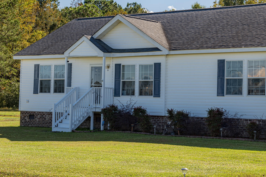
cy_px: 75
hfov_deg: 22.9
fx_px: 650
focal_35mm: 88
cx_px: 202
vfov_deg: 15.5
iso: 100
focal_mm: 52
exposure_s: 1/250
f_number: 7.1
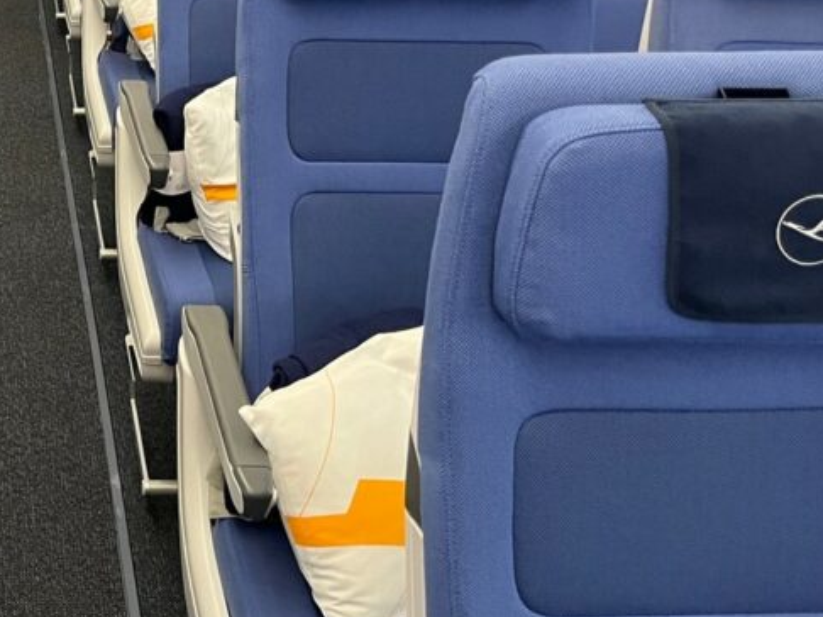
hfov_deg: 29.1
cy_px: 33
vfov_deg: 23.2
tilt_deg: -20.0
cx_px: -47
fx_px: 1450
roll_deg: -1.1
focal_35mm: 61
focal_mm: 5.1
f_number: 1.6
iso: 500
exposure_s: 1/54
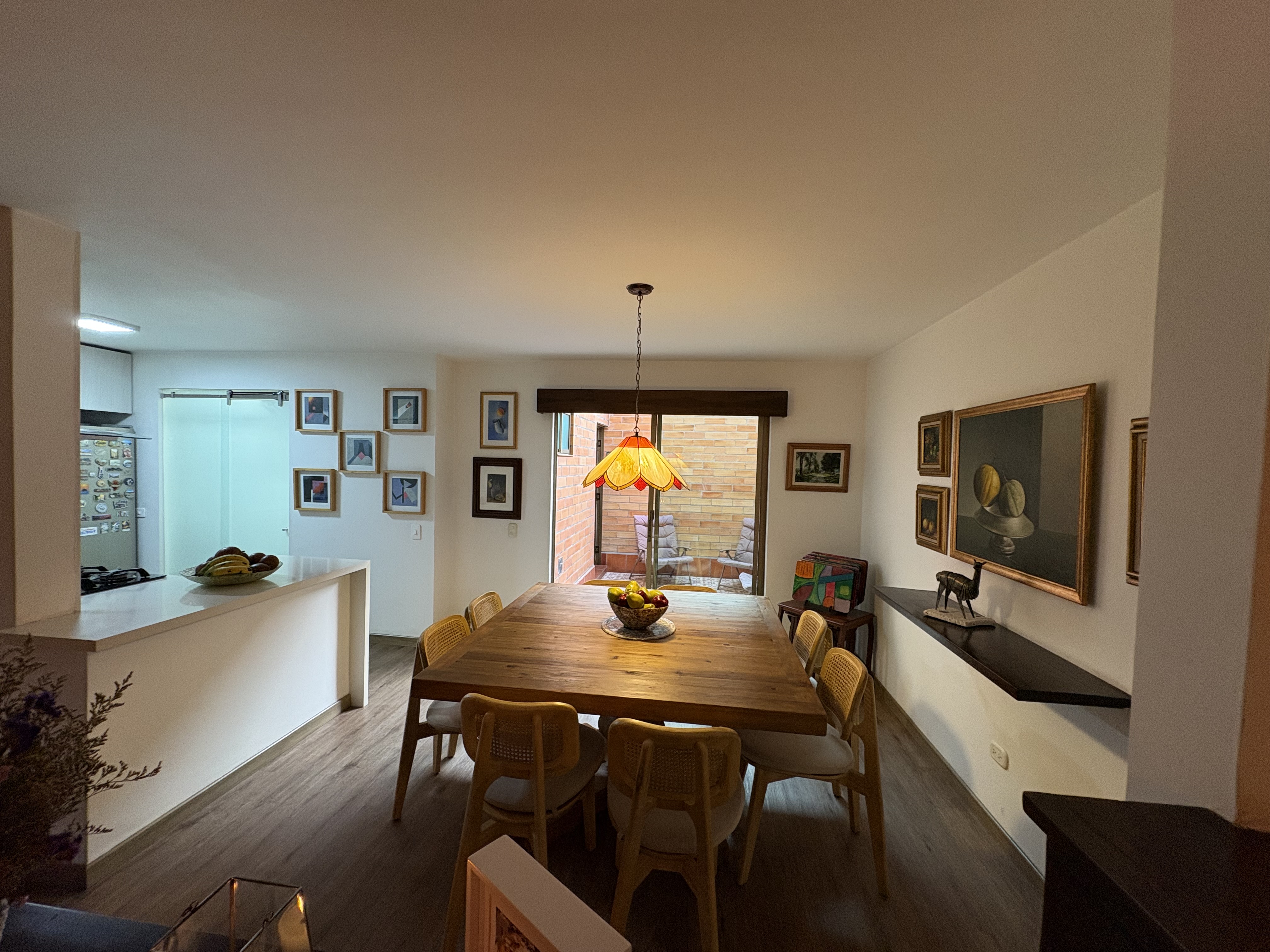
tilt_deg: -1.7
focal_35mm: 14
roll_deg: -0.7
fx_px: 514
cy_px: 476
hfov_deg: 102.1
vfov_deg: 85.7
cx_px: 635
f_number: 2.2
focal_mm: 2.22
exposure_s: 1/60
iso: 200
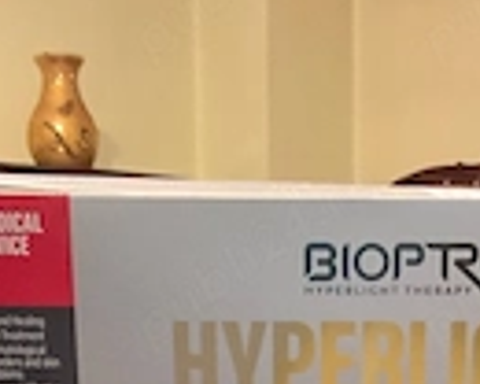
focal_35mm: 87
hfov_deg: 21.9
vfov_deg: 16.1
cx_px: 329
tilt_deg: -14.5
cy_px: 587
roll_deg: -0.3
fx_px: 1236
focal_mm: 3
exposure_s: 1/30
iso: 320
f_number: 1.8
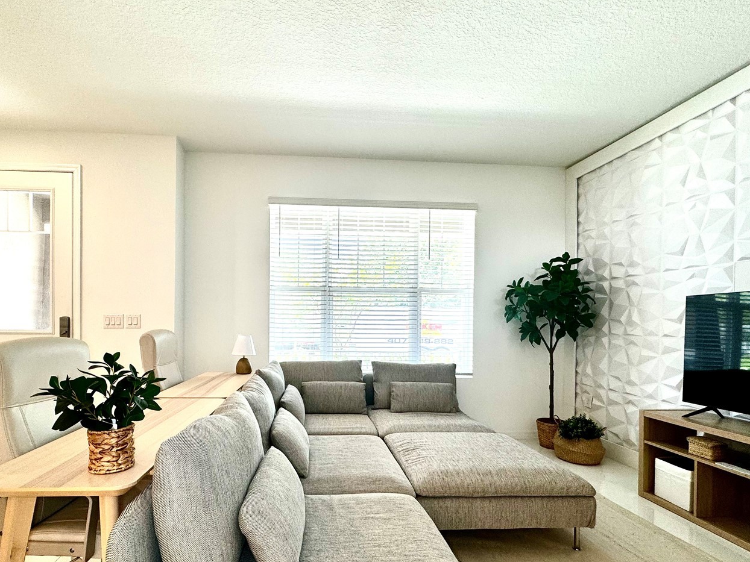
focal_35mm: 18
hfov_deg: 87.3
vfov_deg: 71.1
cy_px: 328
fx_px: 390
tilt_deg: -0.7
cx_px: 327
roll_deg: -0.5
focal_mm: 2.22
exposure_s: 1/120
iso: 64
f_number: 2.2
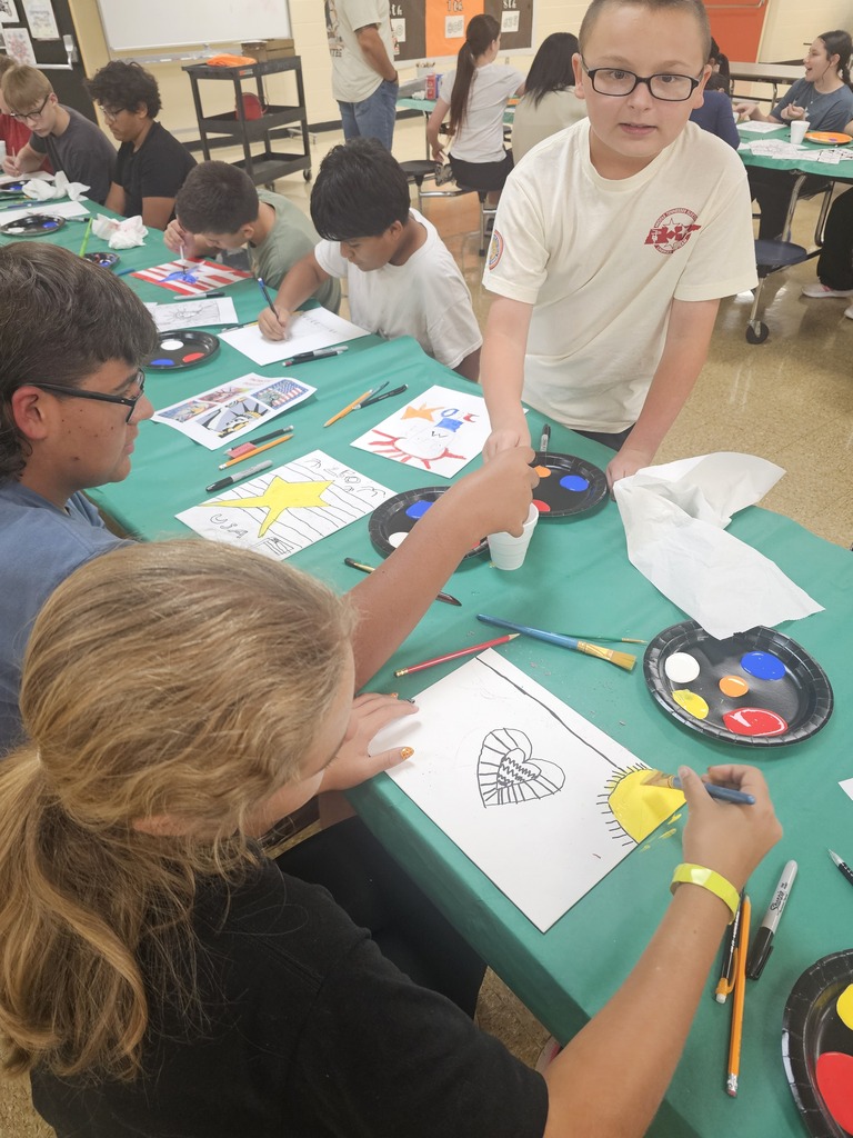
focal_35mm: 23
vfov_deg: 73.9
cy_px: 569
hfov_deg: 58.9
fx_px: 756
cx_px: 426
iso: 320
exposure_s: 1/120
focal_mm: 6.3
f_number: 1.7
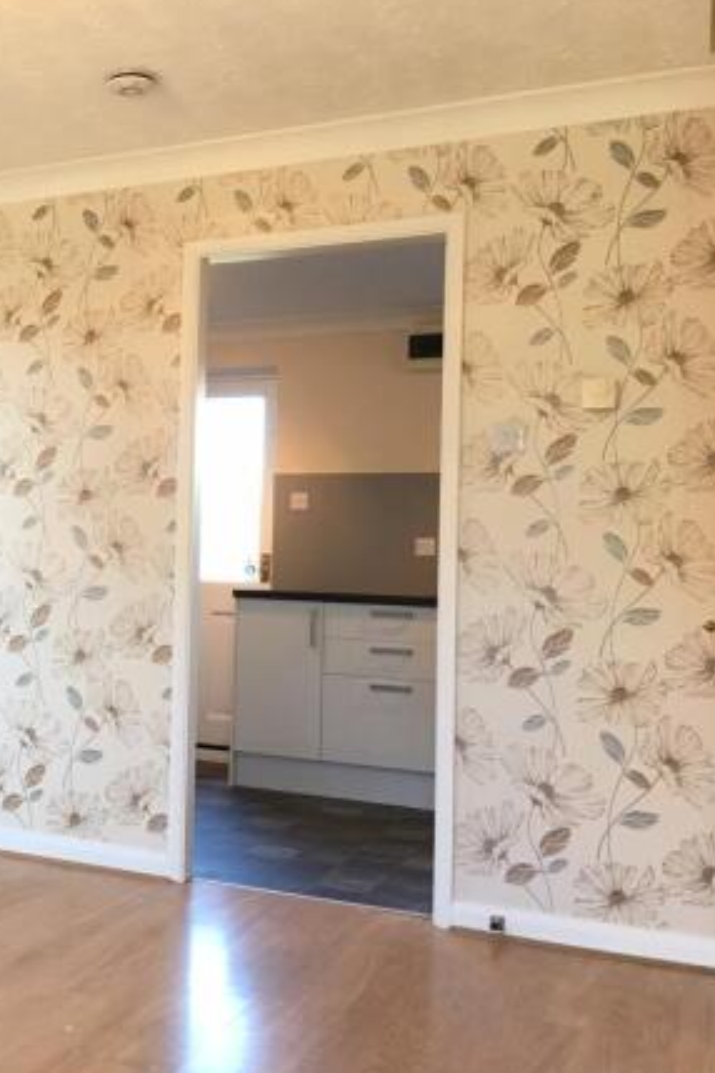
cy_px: 531
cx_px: -9
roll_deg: -2.6
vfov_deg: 47.4
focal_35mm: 41
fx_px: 1221
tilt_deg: +2.0
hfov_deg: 30.2
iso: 50
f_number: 2.2
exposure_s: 1/33
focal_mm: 4.15
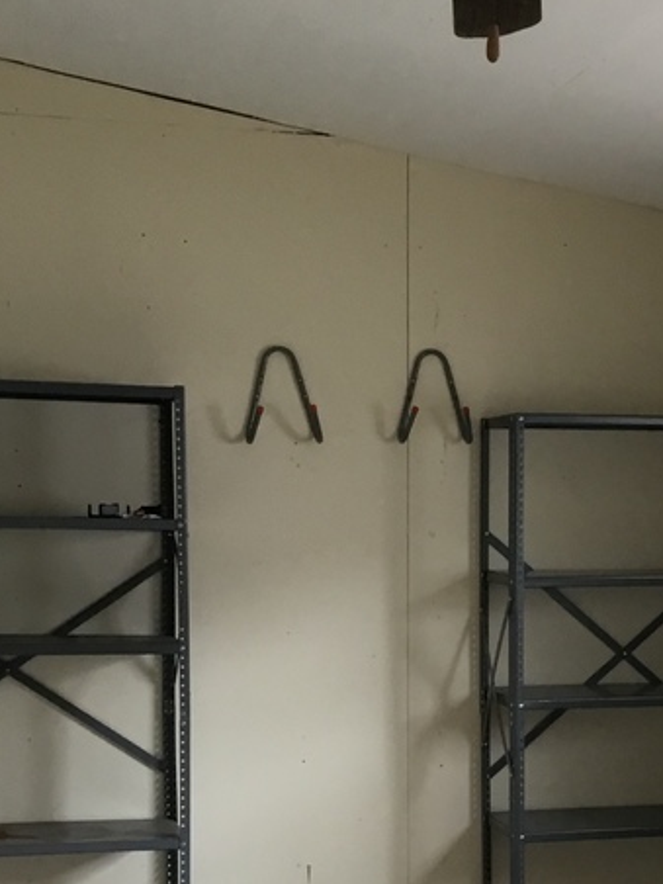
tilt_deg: -6.4
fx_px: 1890
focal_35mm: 74
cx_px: 528
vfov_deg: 25.9
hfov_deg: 19.7
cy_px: 708
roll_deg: -1.2
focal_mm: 3.3
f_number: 2.4
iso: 80
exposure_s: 1/30
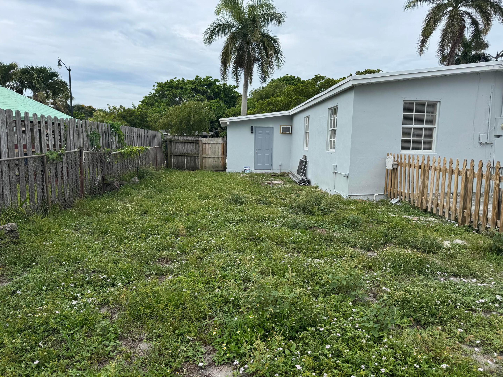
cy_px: 188
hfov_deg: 71.6
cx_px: 252
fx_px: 349
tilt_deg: -7.5
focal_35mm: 24
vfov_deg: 56.8
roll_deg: -1.3
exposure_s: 1/4049
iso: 80
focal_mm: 6.76
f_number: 1.78
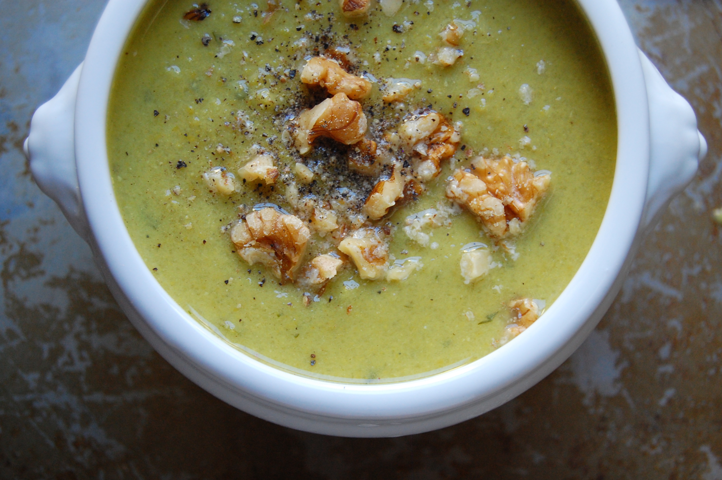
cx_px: 361
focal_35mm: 72
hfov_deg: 28.1
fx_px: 1443
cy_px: 240
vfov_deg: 18.9
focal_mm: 48
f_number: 7.1
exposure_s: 1/50
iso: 800
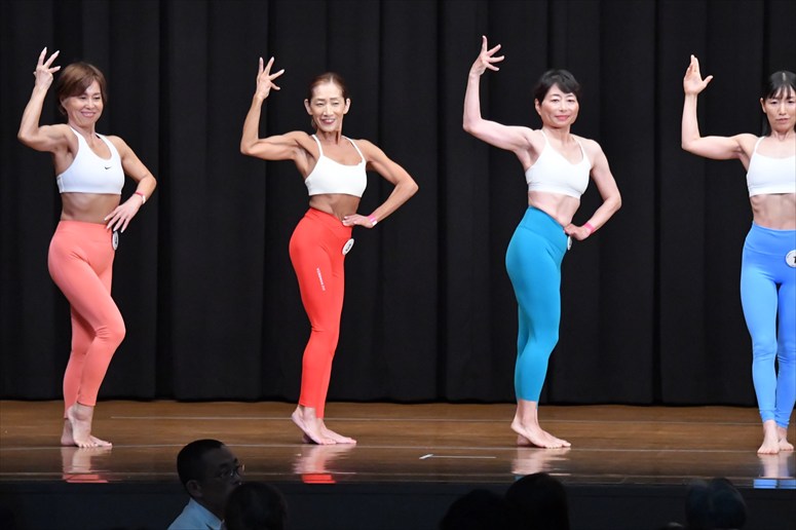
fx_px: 4796
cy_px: 265
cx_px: 398
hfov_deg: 9.5
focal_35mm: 217
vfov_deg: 6.3
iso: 8000
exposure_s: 1/400
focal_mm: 145
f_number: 5.6
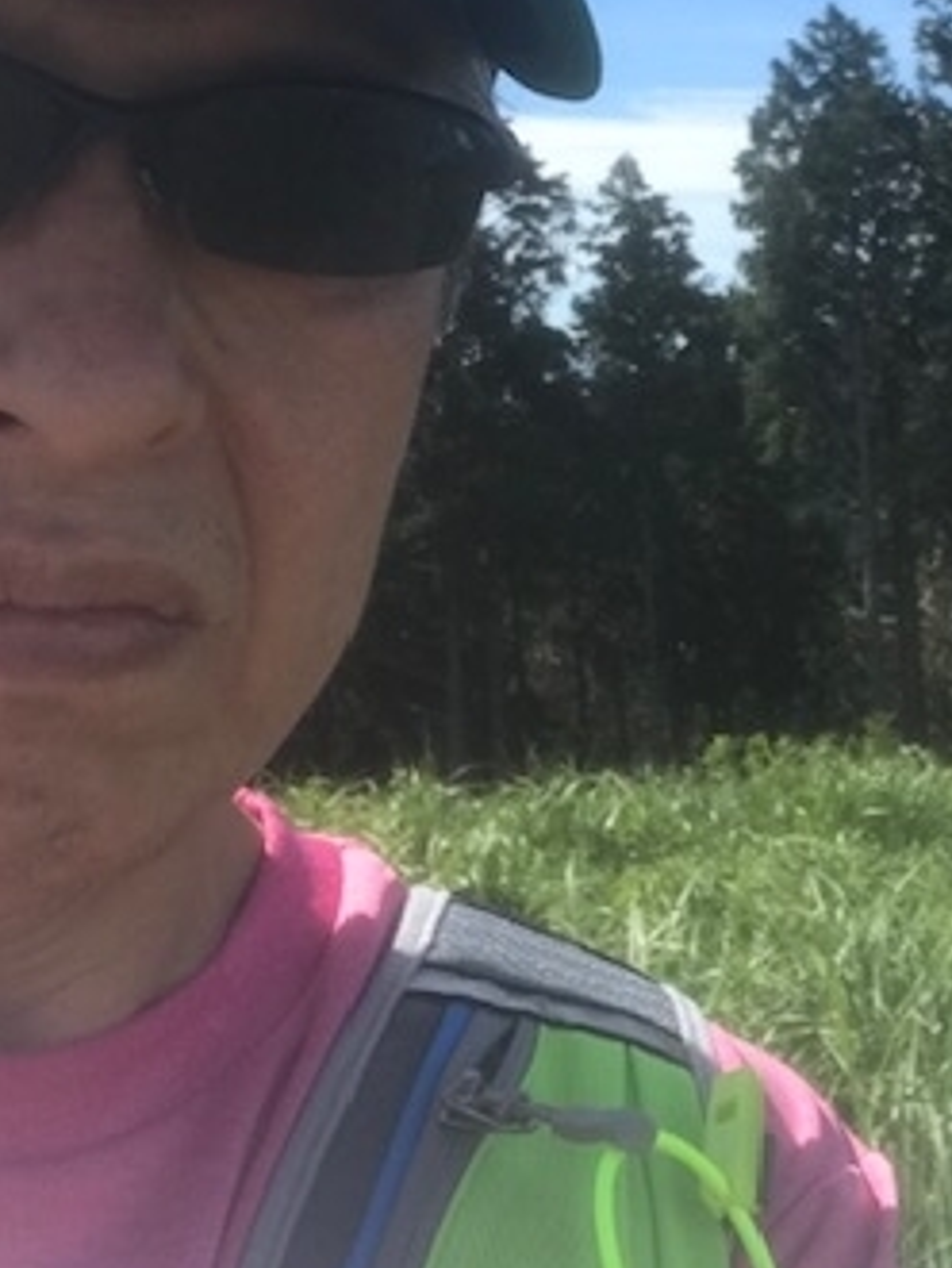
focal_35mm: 62
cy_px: 334
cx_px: 839
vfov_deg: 30.7
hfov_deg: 23.1
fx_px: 2271
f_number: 2.2
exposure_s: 1/781
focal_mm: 2.87
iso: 25
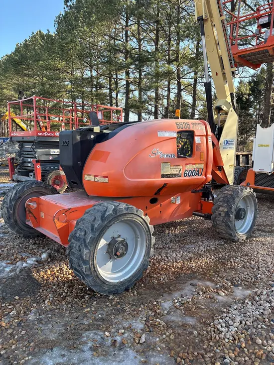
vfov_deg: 67.3
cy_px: 182
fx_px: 274
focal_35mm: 26
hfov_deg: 53.1
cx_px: 137
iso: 50
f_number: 1.6
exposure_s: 1/607
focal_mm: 5.96
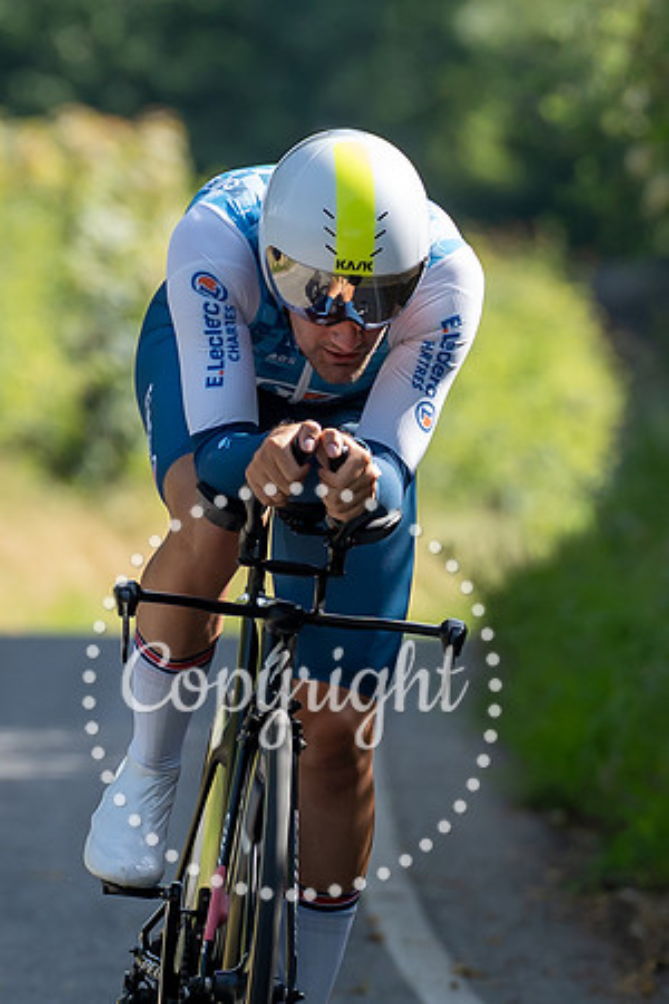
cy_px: 776
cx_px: 447
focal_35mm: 811
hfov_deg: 1.7
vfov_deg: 2.5
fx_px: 22610
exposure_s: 1/1000
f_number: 3.5
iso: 250
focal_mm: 200
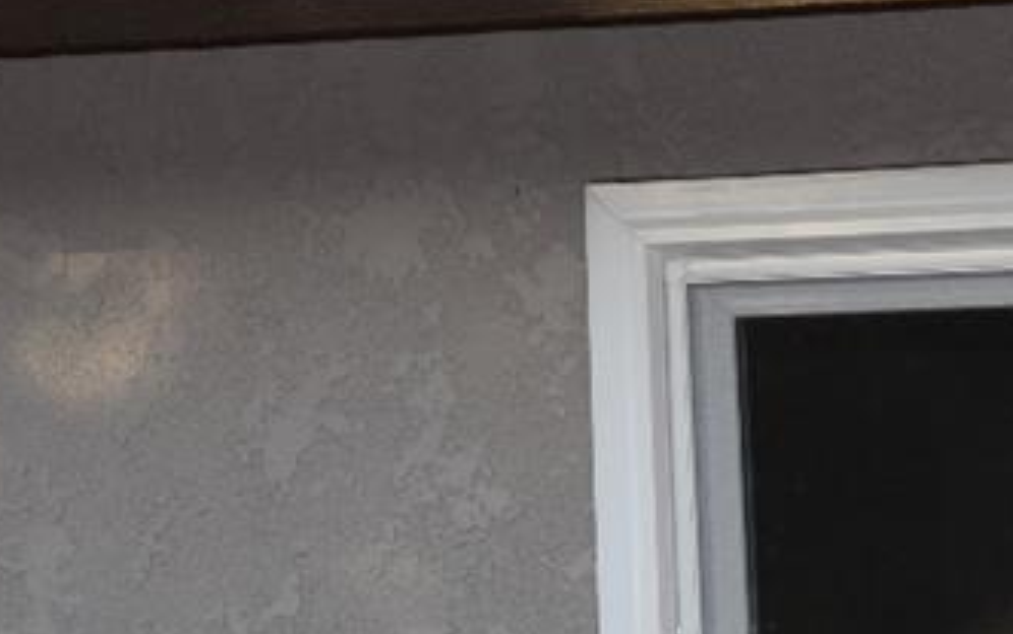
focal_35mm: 186
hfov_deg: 10.9
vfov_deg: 6.8
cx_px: -394
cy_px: -759
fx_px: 5147
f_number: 7.1
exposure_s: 1/200
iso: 100
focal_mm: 27
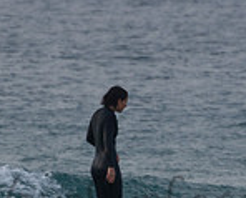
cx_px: 160
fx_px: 12869
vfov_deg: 0.9
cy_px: 187
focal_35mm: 1764
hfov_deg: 1.1
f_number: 5.6
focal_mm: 320
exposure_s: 1/1600
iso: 400
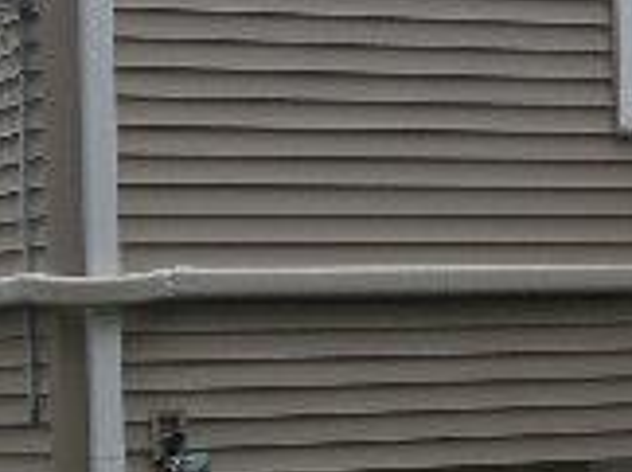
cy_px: 172
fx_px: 4612
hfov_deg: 7.8
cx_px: 710
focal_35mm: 253
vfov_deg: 5.9
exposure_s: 1/144
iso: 64
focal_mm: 8.5
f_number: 4
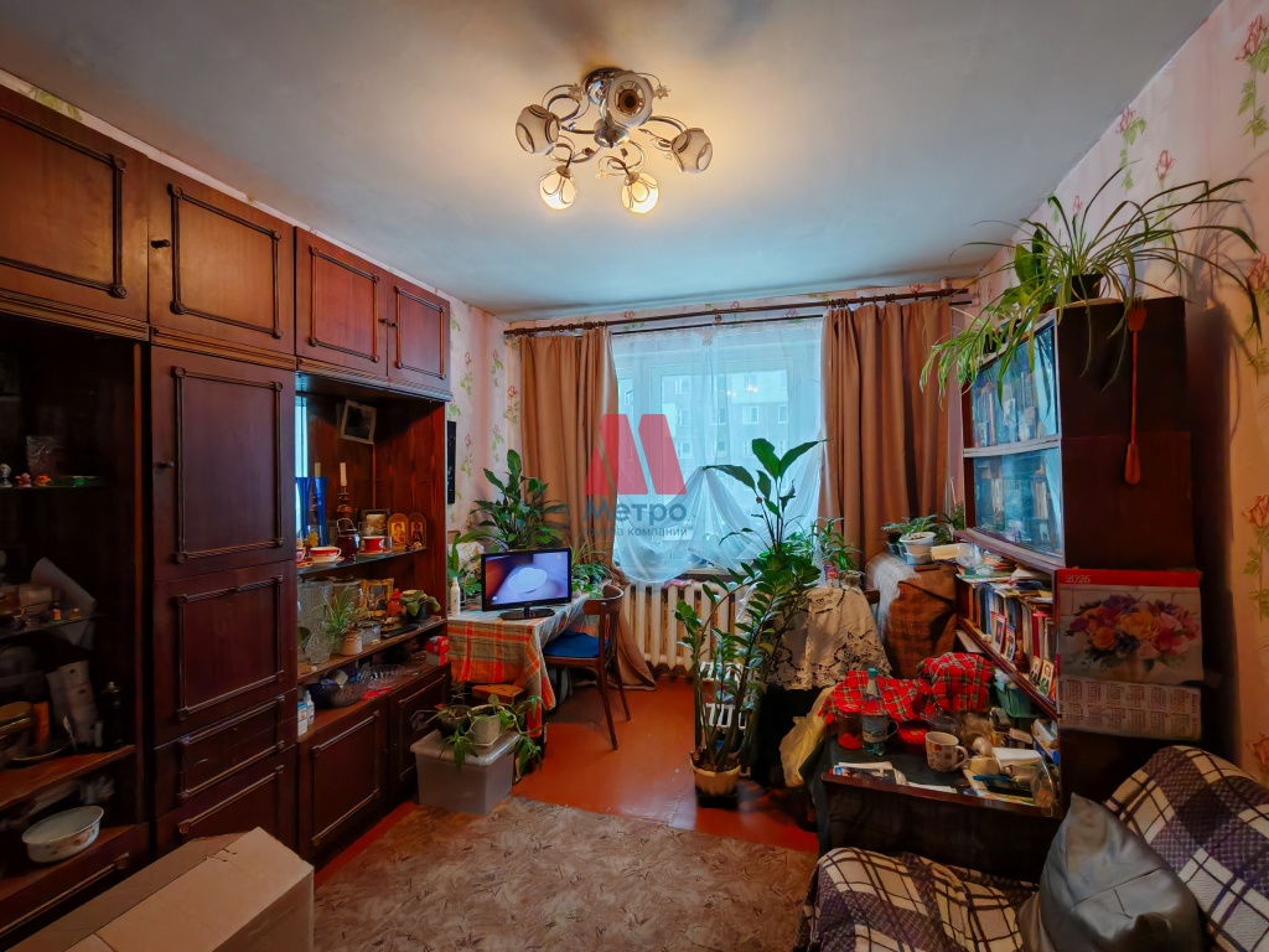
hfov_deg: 94.5
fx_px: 587
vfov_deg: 78.1
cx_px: 634
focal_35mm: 16
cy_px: 476
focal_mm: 1.96
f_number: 2.2
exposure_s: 1/33
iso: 250
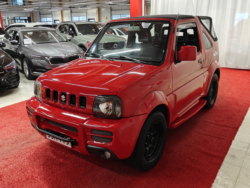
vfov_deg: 44.2
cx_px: 125
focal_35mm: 32
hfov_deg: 56.8
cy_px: 94
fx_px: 231
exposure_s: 1/53
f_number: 1.8
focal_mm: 5.59
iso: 64
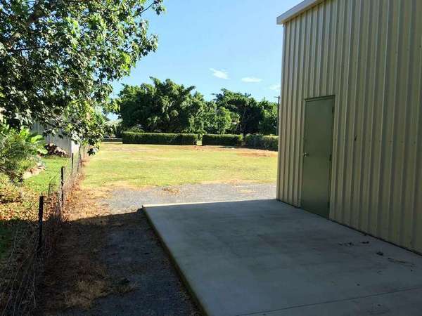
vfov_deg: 48.2
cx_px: 211
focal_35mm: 29
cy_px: 158
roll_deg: -1.6
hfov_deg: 61.7
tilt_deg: -2.9
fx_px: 354
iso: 25
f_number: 2.2
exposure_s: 1/386
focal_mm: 4.15
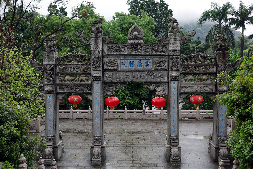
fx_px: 281
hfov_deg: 48.5
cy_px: 84
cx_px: 126
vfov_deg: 33.4
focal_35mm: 40
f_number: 2.8
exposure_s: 1/125
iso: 200
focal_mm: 26
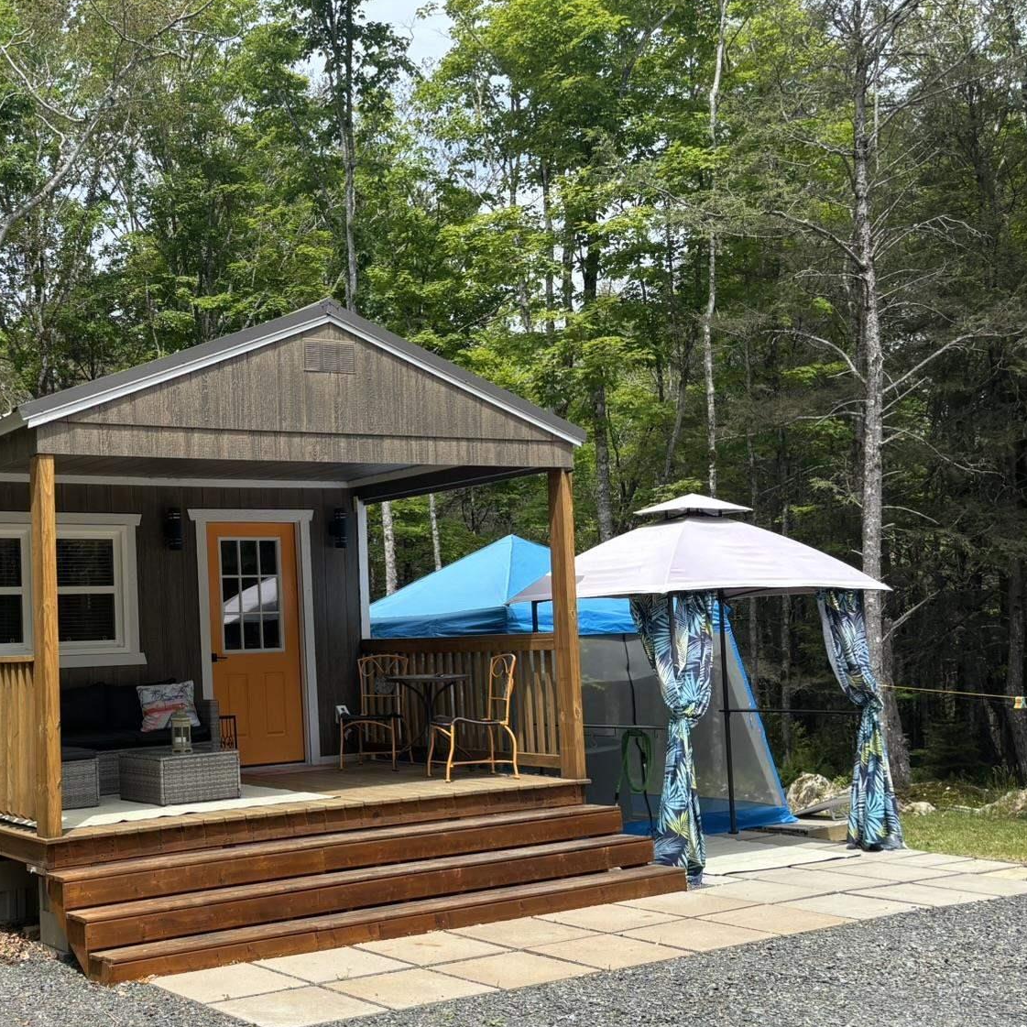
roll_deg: +2.7
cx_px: 187
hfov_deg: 38.3
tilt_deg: +2.0
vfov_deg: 39.9
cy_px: 606
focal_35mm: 42
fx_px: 1410
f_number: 1.6
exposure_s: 1/1783
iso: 50
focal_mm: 5.96
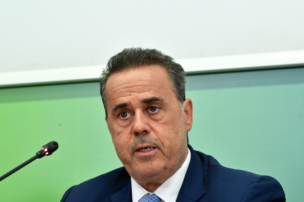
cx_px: 152
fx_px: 1706
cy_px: 101
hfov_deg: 10.2
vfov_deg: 6.8
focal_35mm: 202
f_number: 10
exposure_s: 1/80
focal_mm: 135
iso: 8000
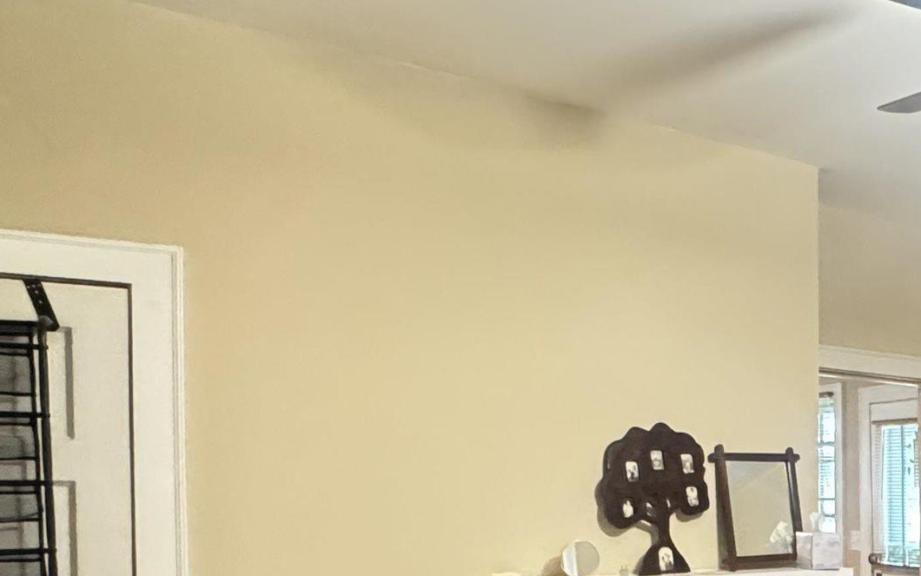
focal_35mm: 43
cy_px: 519
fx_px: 1080
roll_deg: +0.0
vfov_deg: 28.7
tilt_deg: -1.9
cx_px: 968
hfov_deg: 39.4
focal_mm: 2.22
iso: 1250
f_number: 2.2
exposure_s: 1/40
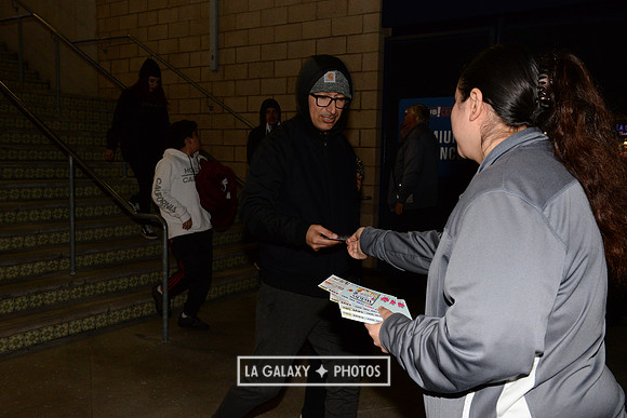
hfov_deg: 54.4
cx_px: 314
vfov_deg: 37.9
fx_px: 610
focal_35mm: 35
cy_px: 209
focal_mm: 35
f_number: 10
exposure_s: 1/60
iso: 3200
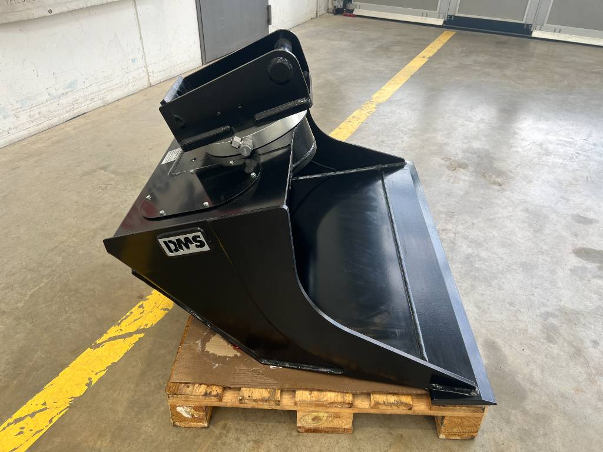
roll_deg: -0.9
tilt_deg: -36.5
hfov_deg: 67.3
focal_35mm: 26
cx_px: 302
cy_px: 226
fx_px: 453
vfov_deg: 53.1
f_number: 1.5
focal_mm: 5.7
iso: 40
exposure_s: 1/171
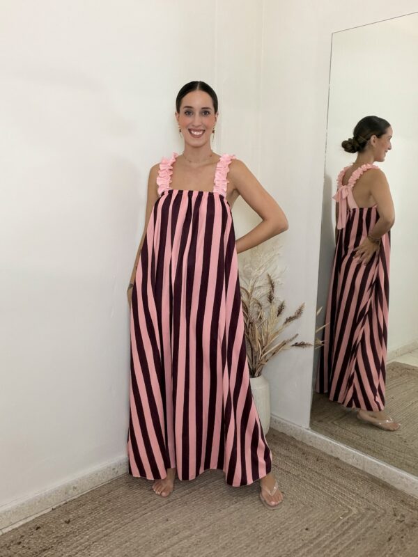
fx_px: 483
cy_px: 278
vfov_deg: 60.0
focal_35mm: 30
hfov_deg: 46.8
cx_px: 209
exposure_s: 1/60
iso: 125
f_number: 1.9
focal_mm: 2.71
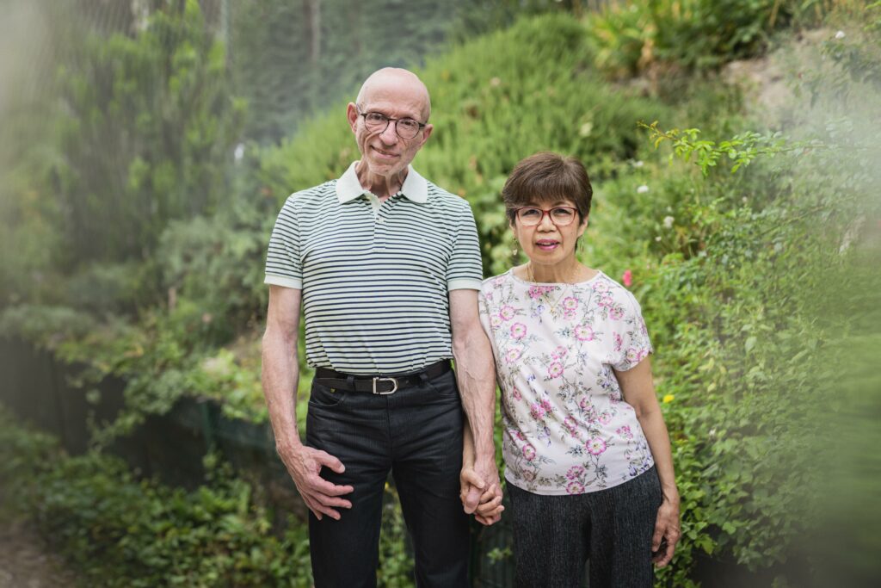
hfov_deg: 39.6
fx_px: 1224
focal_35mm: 50
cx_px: 440
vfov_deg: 27.0
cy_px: 294
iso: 100
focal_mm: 50
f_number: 1.8
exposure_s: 1/1250
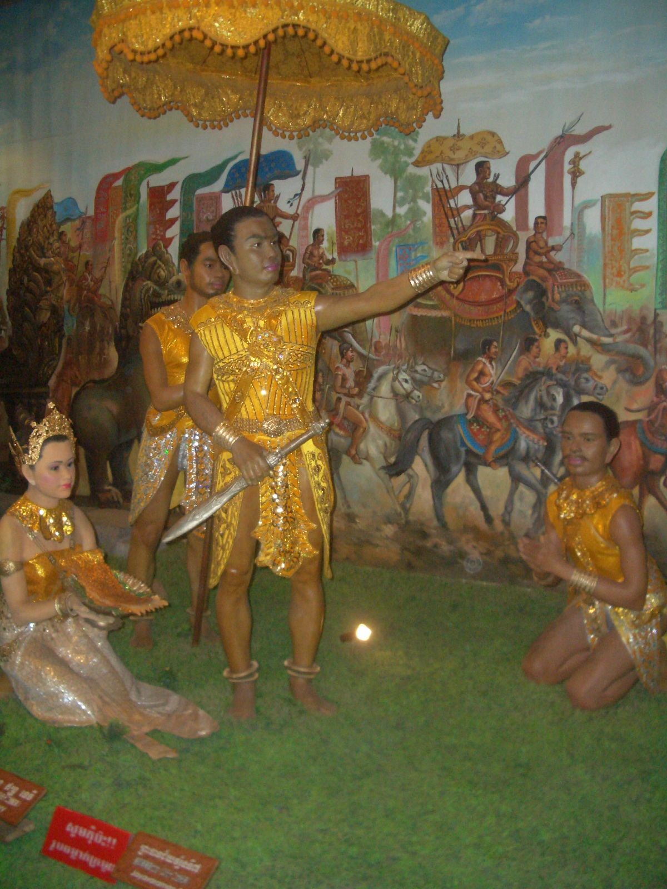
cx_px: 334
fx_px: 899
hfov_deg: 40.7
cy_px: 444
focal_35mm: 35
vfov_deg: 52.6
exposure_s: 1/60
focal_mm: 5.8
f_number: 2.6
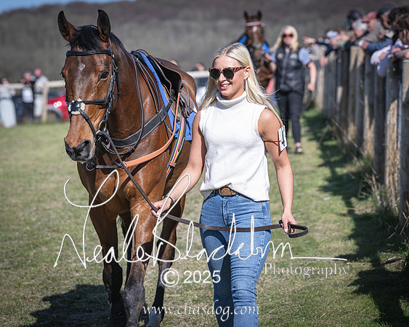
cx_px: 158
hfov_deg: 12.5
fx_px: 1863
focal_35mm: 154
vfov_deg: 10.0
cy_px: 138
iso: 200
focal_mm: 115
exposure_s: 1/1600
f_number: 4
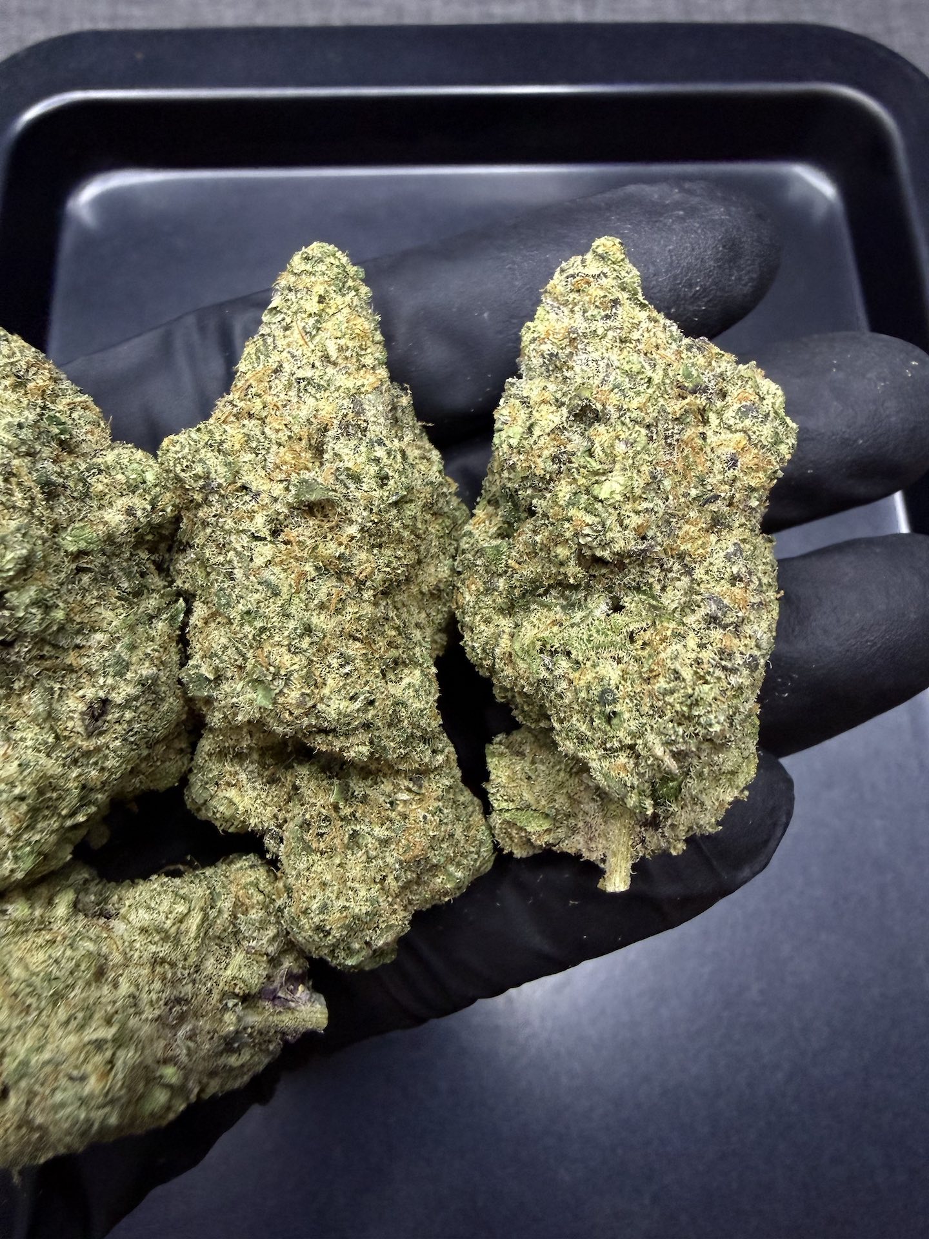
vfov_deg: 71.6
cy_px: 620
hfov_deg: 56.8
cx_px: 464
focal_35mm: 24
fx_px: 859
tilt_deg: -71.8
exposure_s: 1/50
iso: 320
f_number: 2.2
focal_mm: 2.22
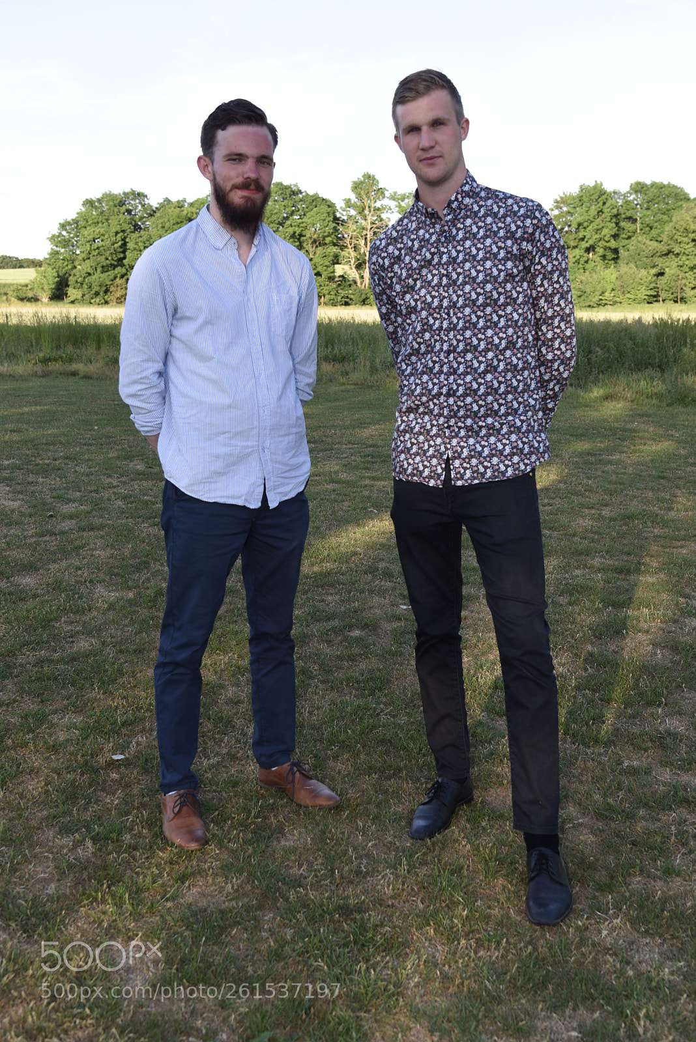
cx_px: 348
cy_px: 521
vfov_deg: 50.7
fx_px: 1101
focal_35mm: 38
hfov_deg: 35.1
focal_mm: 38
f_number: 5.6
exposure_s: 1/125
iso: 100
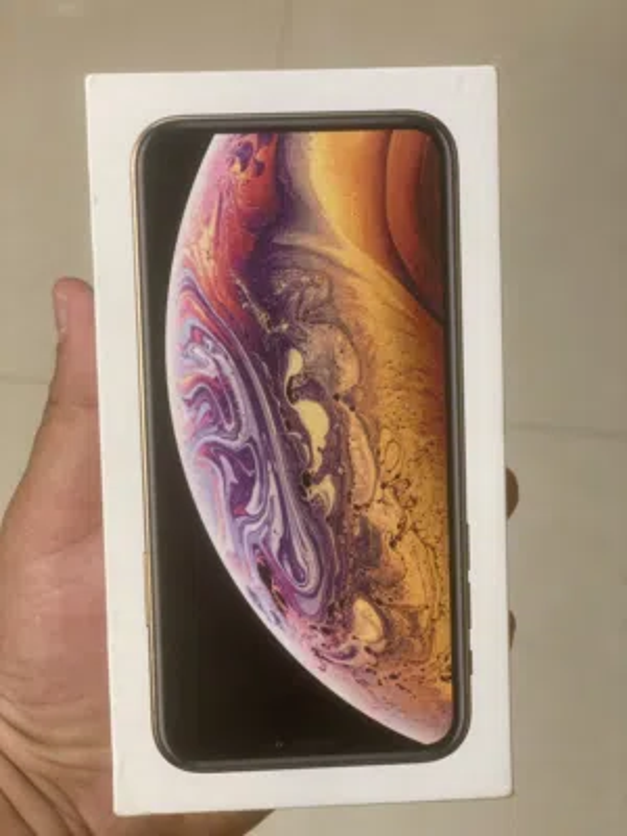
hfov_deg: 28.0
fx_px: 1256
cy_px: 418
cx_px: 314
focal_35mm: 52
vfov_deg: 36.8
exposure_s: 1/100
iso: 200
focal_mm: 6
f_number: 2
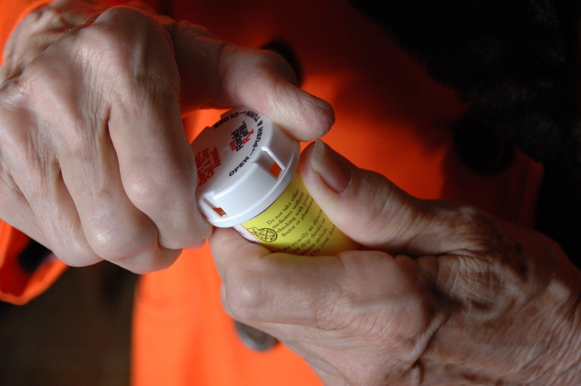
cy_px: 193
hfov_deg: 24.2
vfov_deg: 16.2
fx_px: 1354
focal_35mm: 84
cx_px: 290
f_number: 4.8
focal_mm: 56
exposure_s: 1/60
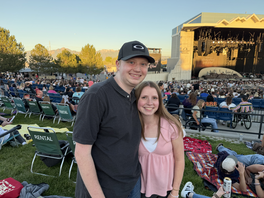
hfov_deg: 71.6
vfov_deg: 56.8
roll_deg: +0.2
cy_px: 99
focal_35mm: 24
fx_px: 183
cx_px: 132
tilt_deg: -11.7
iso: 100
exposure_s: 1/524
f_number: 1.78
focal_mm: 6.76
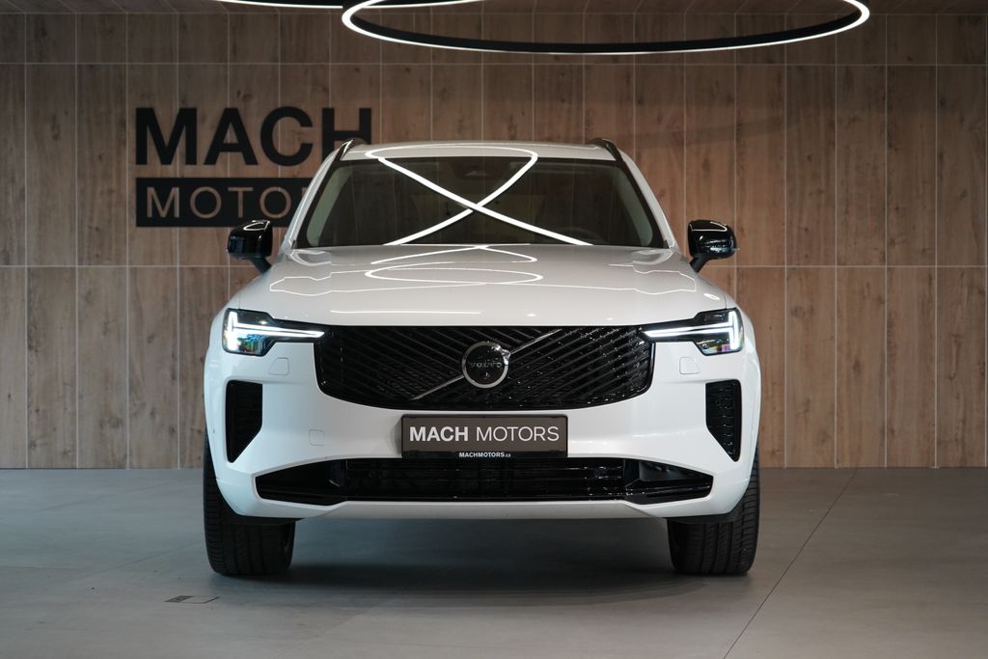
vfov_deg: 20.0
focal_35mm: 68
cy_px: 330
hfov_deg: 29.7
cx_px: 494
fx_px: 1866
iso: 2000
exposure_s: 1/160
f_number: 5.6
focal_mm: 68
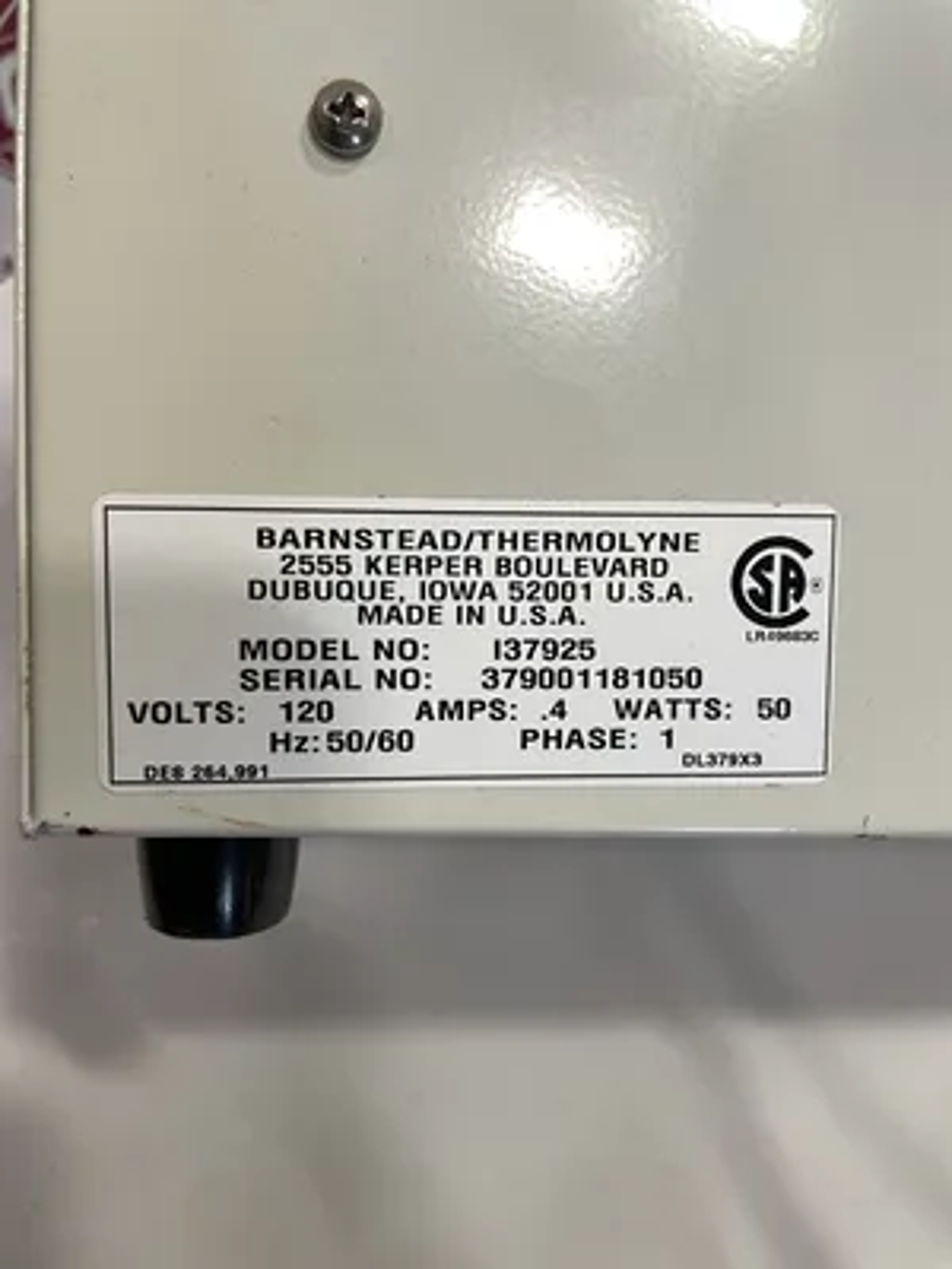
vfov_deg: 67.3
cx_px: 476
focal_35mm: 26
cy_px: 634
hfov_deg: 53.1
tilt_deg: -46.4
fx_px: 953
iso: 100
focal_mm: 4.2
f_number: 1.6
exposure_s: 1/60
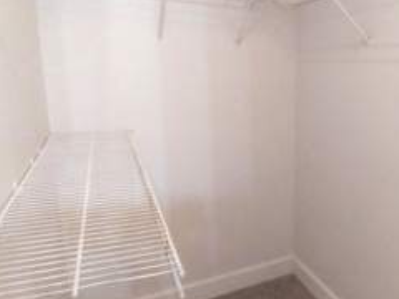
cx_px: 341
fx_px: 369
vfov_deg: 44.1
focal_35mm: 32
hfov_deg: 51.7
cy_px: 136
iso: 334
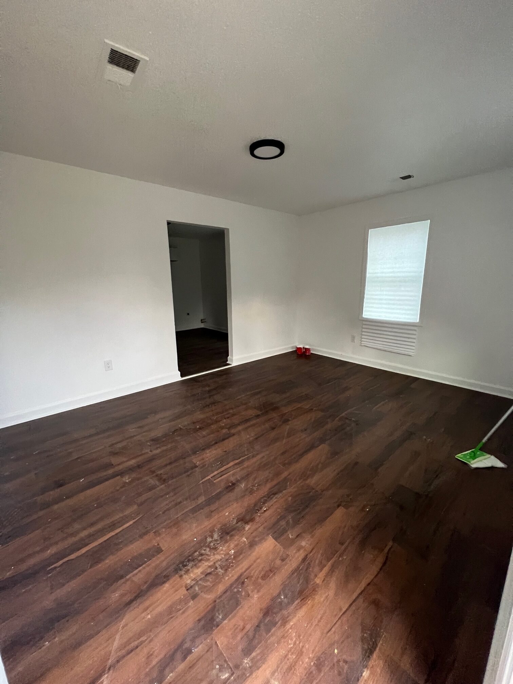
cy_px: 342
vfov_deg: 106.2
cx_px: 256
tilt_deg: -12.9
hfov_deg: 89.9
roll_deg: +0.6
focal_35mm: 13
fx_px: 257
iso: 500
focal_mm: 1.57
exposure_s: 1/60
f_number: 1.8
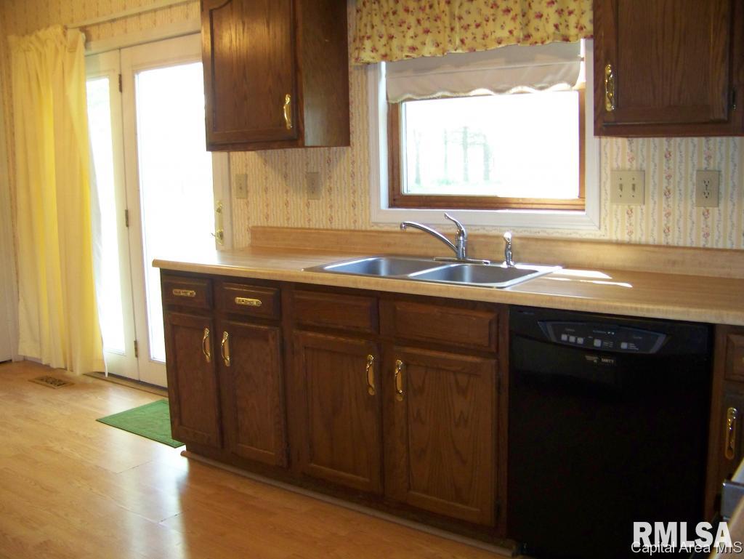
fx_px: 774
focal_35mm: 36
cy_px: 280
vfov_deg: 39.7
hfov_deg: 51.3
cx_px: 372
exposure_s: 1/30
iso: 200
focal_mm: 5.85
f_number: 2.8
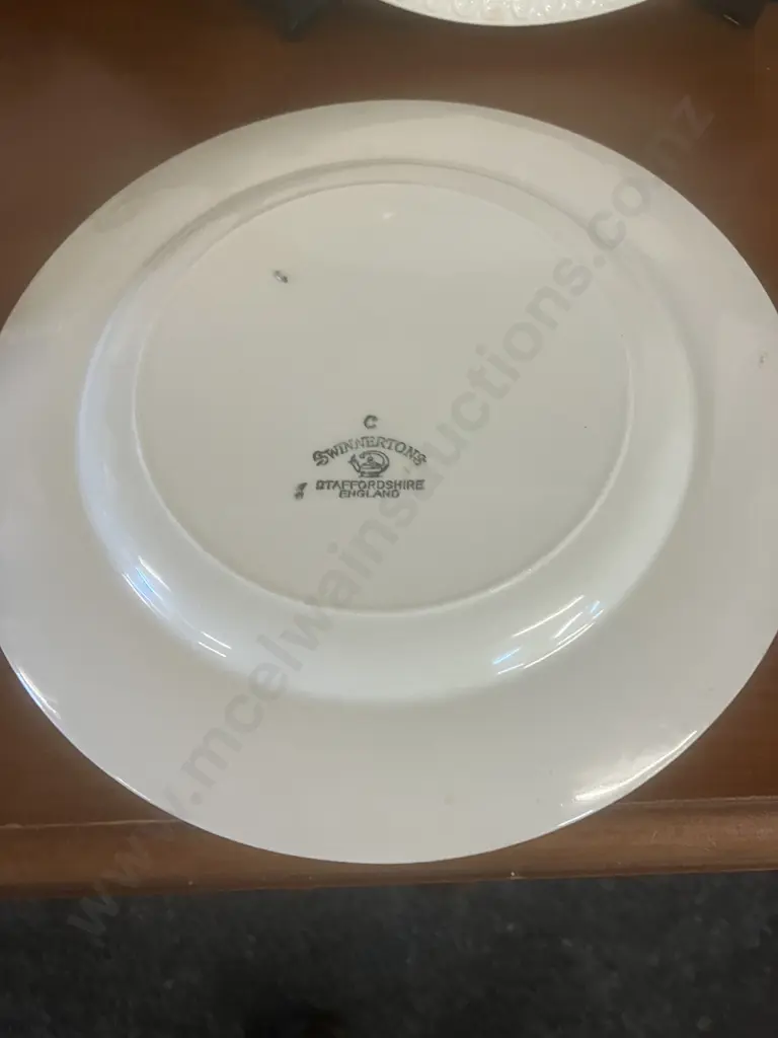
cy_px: 519
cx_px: 389
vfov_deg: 63.4
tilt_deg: -66.2
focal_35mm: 28
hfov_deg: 49.7
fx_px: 839
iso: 250
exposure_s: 1/50
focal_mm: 3.99
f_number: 1.8
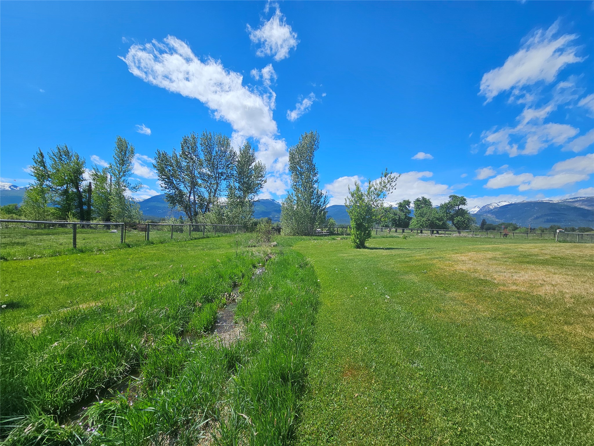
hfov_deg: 106.2
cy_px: 223
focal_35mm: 13
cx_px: 297
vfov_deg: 89.9
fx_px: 223
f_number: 2.2
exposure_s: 1/2905
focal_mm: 2.2
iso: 50
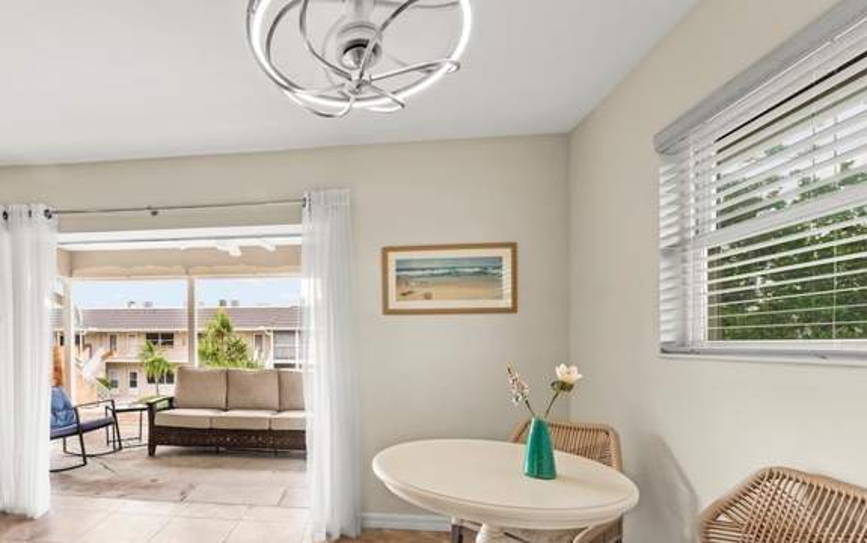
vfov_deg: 67.3
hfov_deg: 92.0
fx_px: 402
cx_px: 314
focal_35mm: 17
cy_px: 330
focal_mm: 12
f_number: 10
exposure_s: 1/3
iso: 160
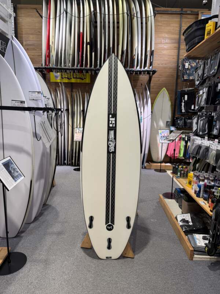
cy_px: 147
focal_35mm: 24
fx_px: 203
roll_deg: -1.6
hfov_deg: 56.8
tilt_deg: -9.5
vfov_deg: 71.6
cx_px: 110
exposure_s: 1/120
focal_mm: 6.76
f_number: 1.78
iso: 80
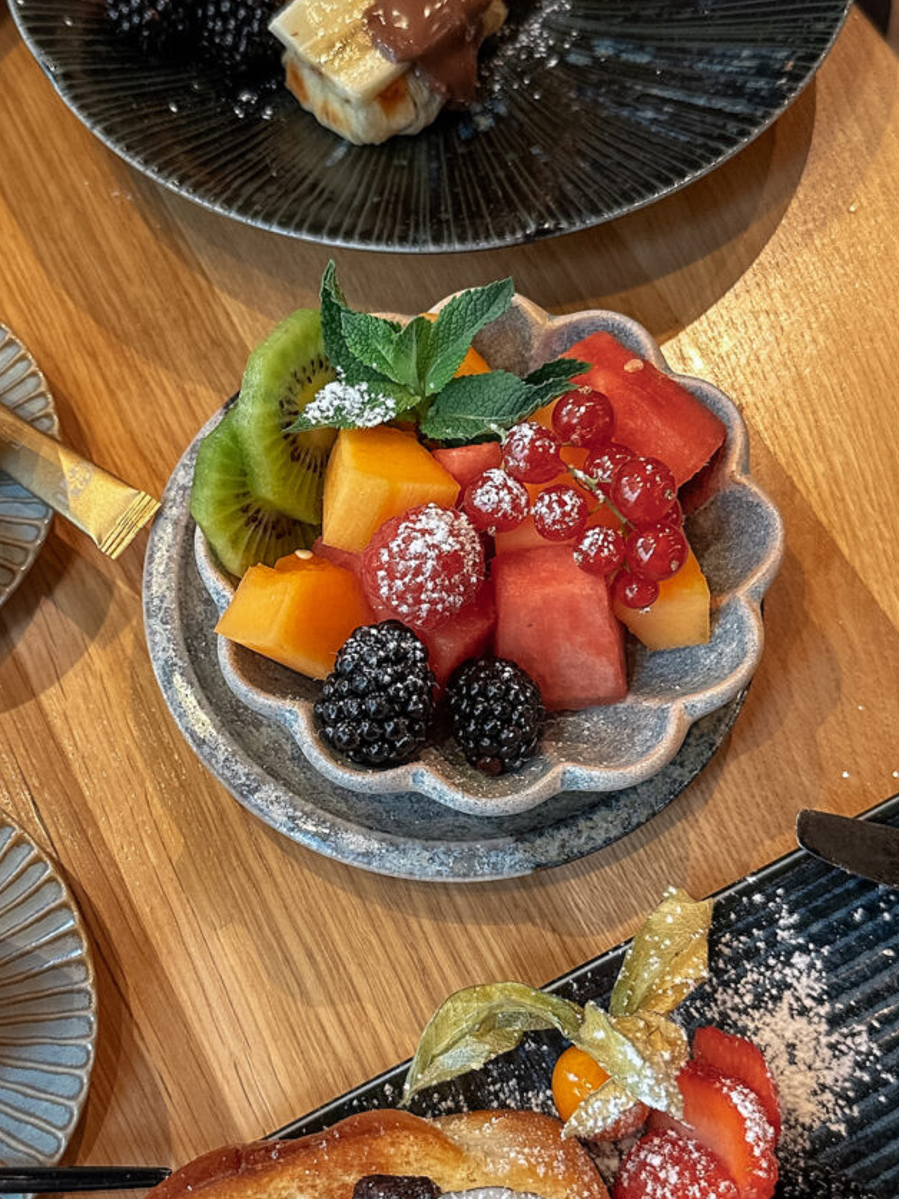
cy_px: 620
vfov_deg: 43.0
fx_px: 1524
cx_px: 301
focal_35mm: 44
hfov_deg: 32.6
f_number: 1.8
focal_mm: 6.86
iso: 250
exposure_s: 1/50
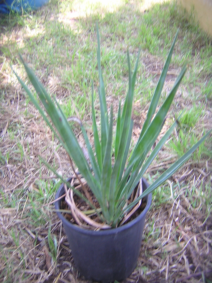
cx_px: 106
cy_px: 142
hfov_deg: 39.7
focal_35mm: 36
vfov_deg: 51.4
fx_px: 294
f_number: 2.6
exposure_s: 1/42.3
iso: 100
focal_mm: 4.7
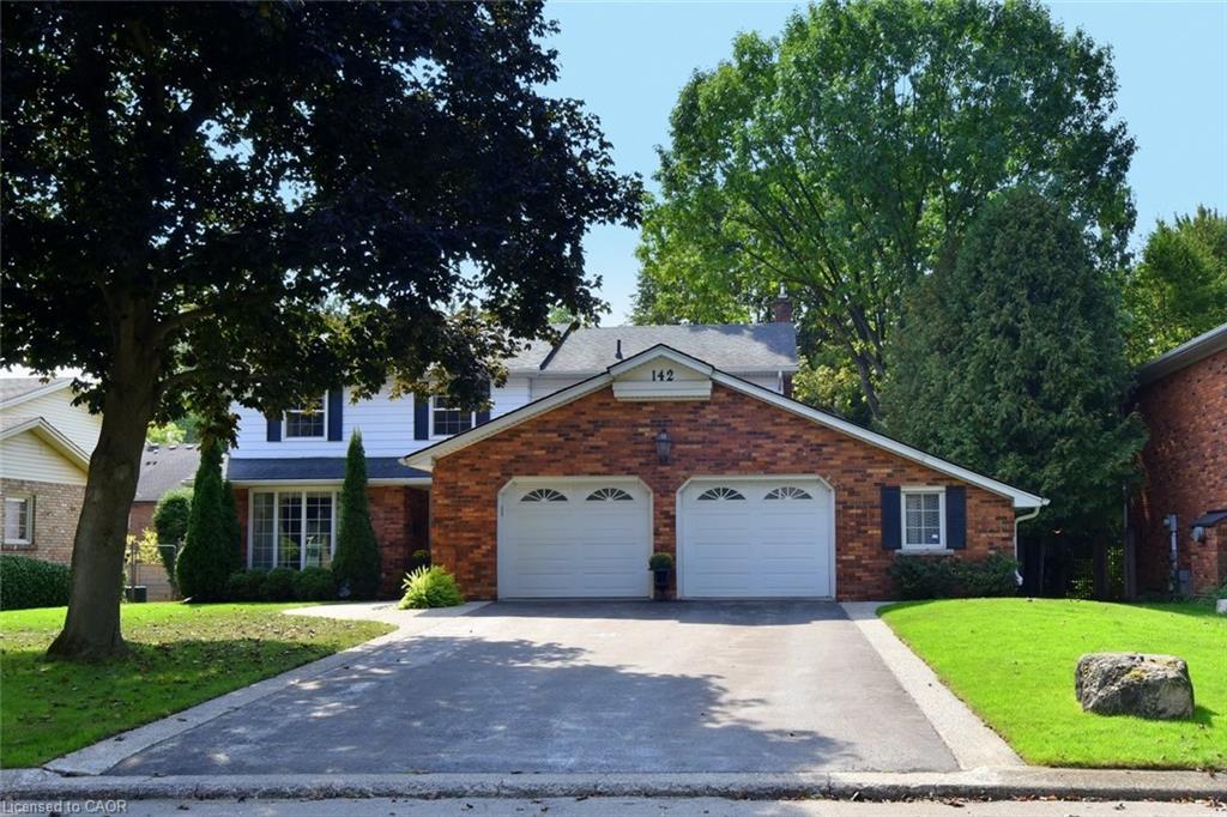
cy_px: 408
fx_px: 988
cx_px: 614
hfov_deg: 63.7
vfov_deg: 44.9
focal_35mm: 29
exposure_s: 1/400
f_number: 10
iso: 500
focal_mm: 29
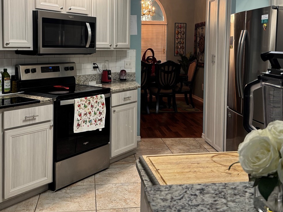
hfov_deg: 46.8
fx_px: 327
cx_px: 140
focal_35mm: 40
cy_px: 67
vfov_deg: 35.5
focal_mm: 6.76
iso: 200
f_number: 1.78
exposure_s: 1/120
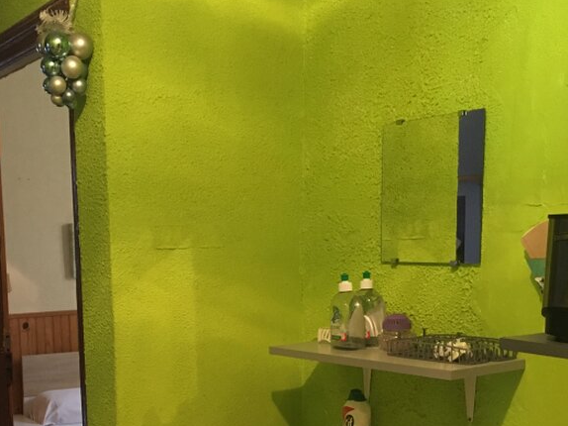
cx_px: 198
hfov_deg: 34.1
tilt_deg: -9.8
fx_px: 918
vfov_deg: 25.2
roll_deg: +0.7
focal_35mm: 56
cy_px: 390
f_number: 2.2
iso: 250
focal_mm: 4.15
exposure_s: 1/17
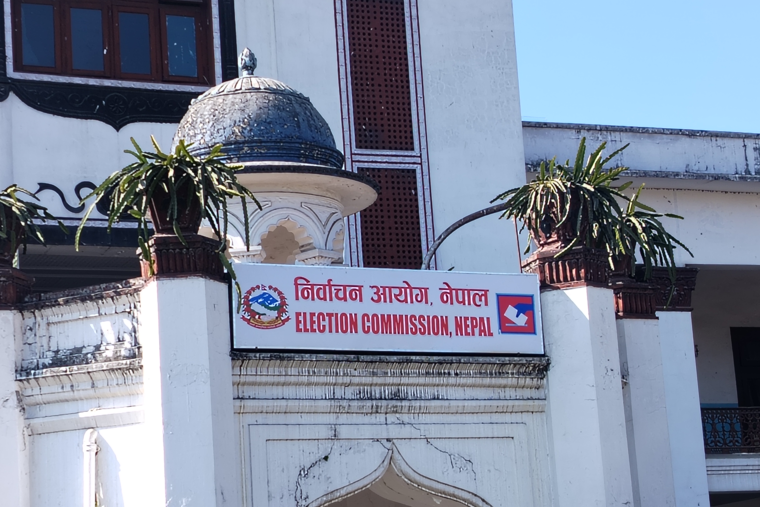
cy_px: 284
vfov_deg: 15.0
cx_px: 380
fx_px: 1921
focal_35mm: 91
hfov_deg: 22.4
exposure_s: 1/410
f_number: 1.75
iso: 100
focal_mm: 5.25
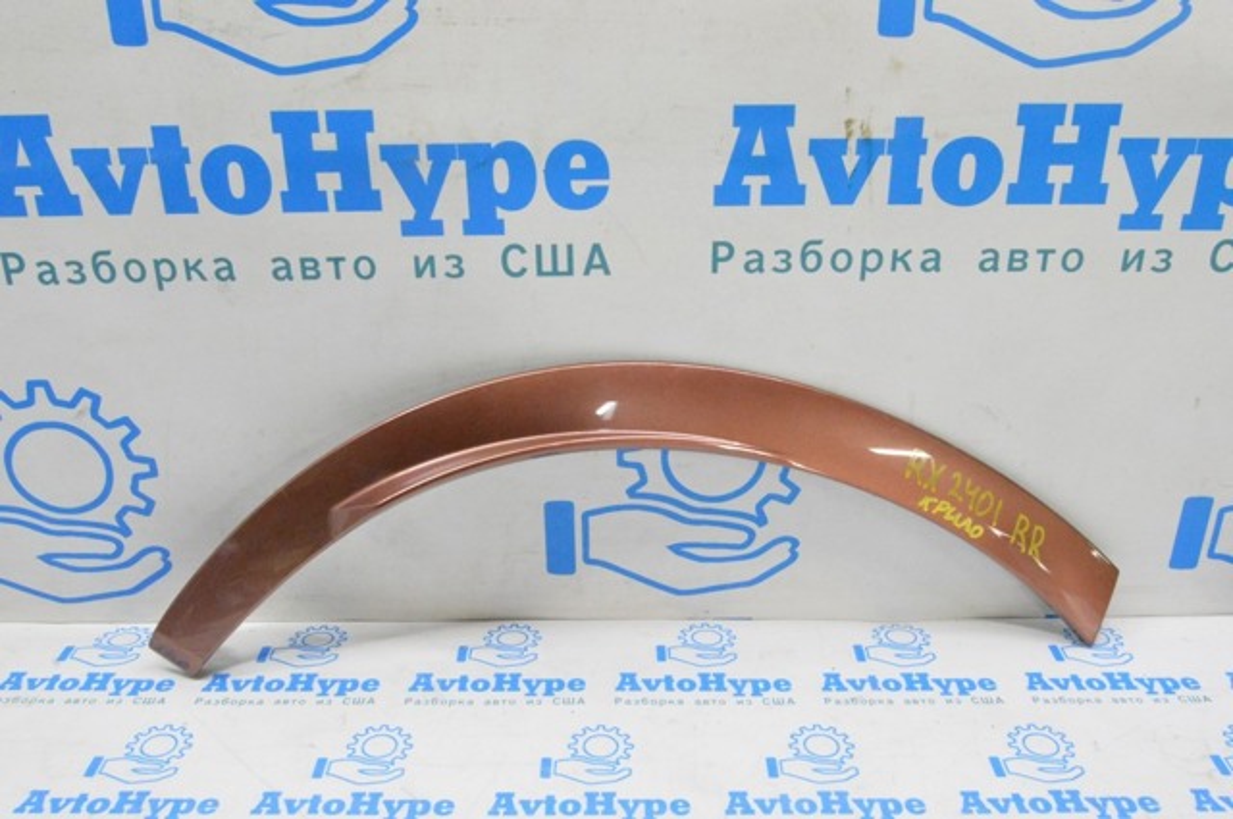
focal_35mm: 34
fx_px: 1180
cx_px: 616
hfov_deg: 55.2
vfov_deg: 38.3
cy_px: 410
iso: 6400
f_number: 20
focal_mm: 23
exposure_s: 1/20
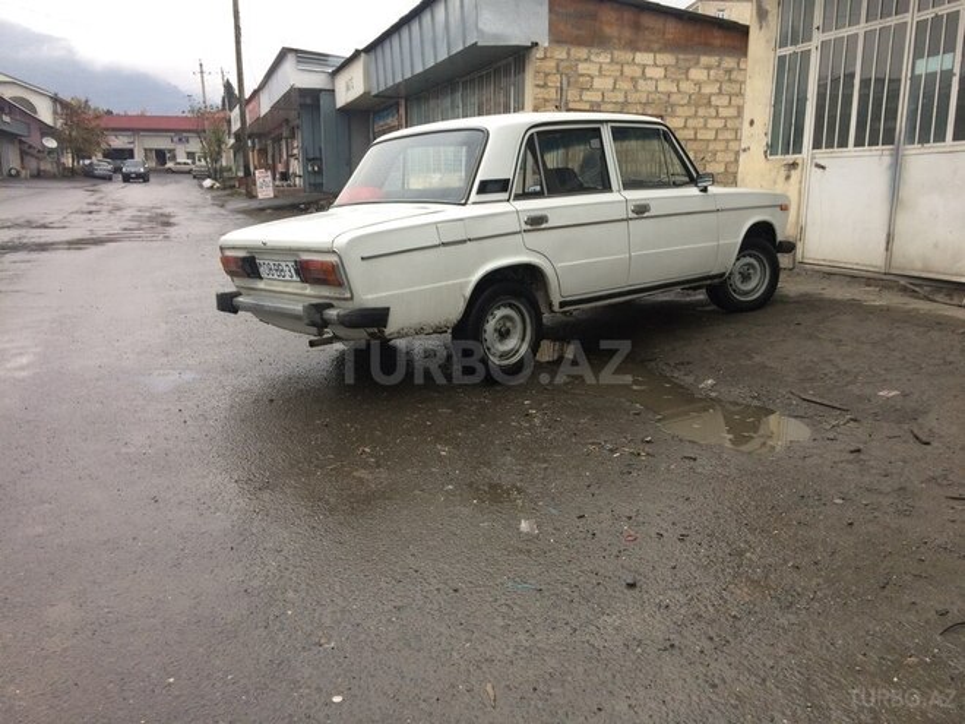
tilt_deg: -13.6
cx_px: 482
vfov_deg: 48.2
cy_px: 362
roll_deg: -1.5
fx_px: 808
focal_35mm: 29
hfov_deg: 61.7
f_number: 2.2
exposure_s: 1/50
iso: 50
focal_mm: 4.15
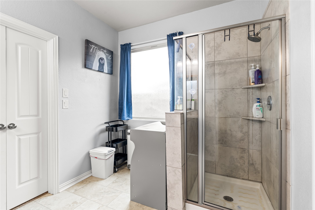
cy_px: 105
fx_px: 140
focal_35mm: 16
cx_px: 158
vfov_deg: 73.7
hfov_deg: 96.7
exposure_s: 1/1.25
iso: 200
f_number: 9
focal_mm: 16
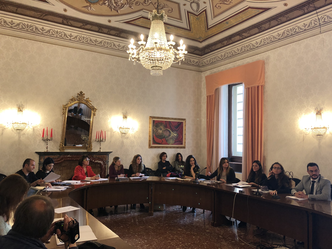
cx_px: 166
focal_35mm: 28
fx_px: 269
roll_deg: -1.0
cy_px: 124
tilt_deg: +4.1
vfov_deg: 49.7
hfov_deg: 63.4
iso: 40
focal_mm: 3.99
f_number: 1.8
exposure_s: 1/17
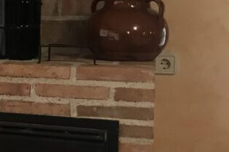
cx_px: -113
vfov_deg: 14.2
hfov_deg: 18.8
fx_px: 610
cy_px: 65
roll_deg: -0.5
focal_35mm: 96
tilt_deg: -6.4
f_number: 1.8
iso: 50
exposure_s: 1/17
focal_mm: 3.99
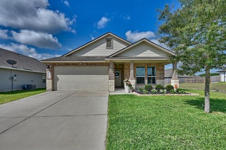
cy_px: 75
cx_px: 118
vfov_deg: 73.7
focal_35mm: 16
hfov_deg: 96.7
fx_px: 100
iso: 100
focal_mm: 15
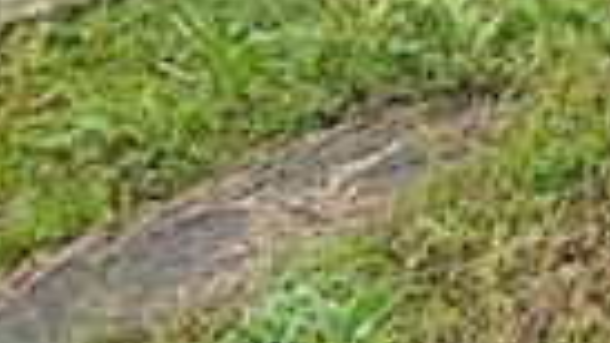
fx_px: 3428
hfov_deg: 8.1
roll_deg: -0.1
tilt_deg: -0.9
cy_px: -1118
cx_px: 2030
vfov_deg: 5.0
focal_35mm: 212
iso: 25
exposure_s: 1/1779
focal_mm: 4.25
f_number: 1.8
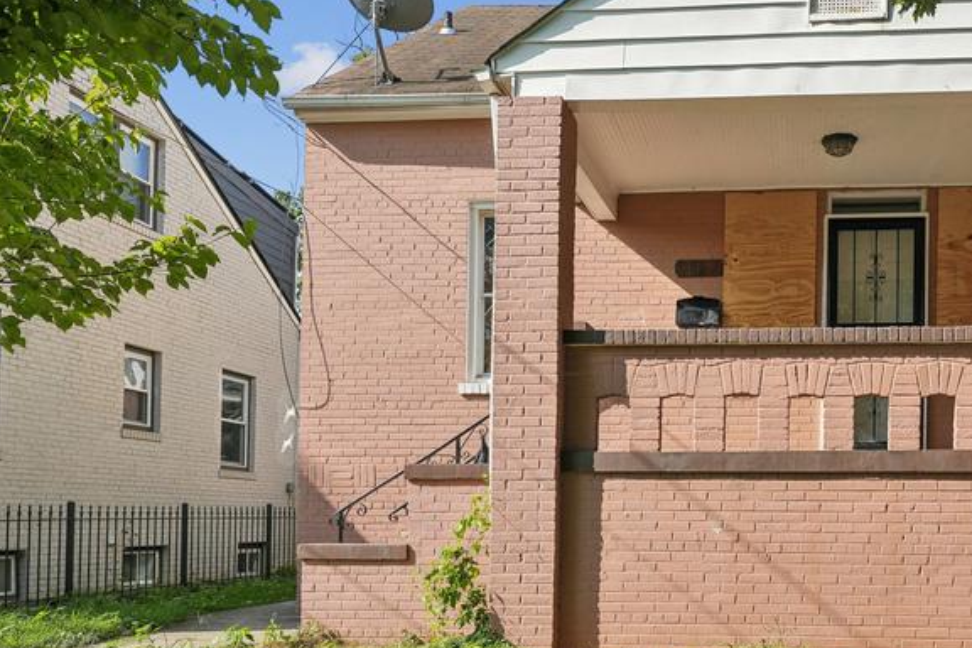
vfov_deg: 40.2
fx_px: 869
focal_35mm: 32
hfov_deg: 56.8
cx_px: 673
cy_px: 192
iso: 160
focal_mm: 18.1
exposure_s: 1/400
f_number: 7.1
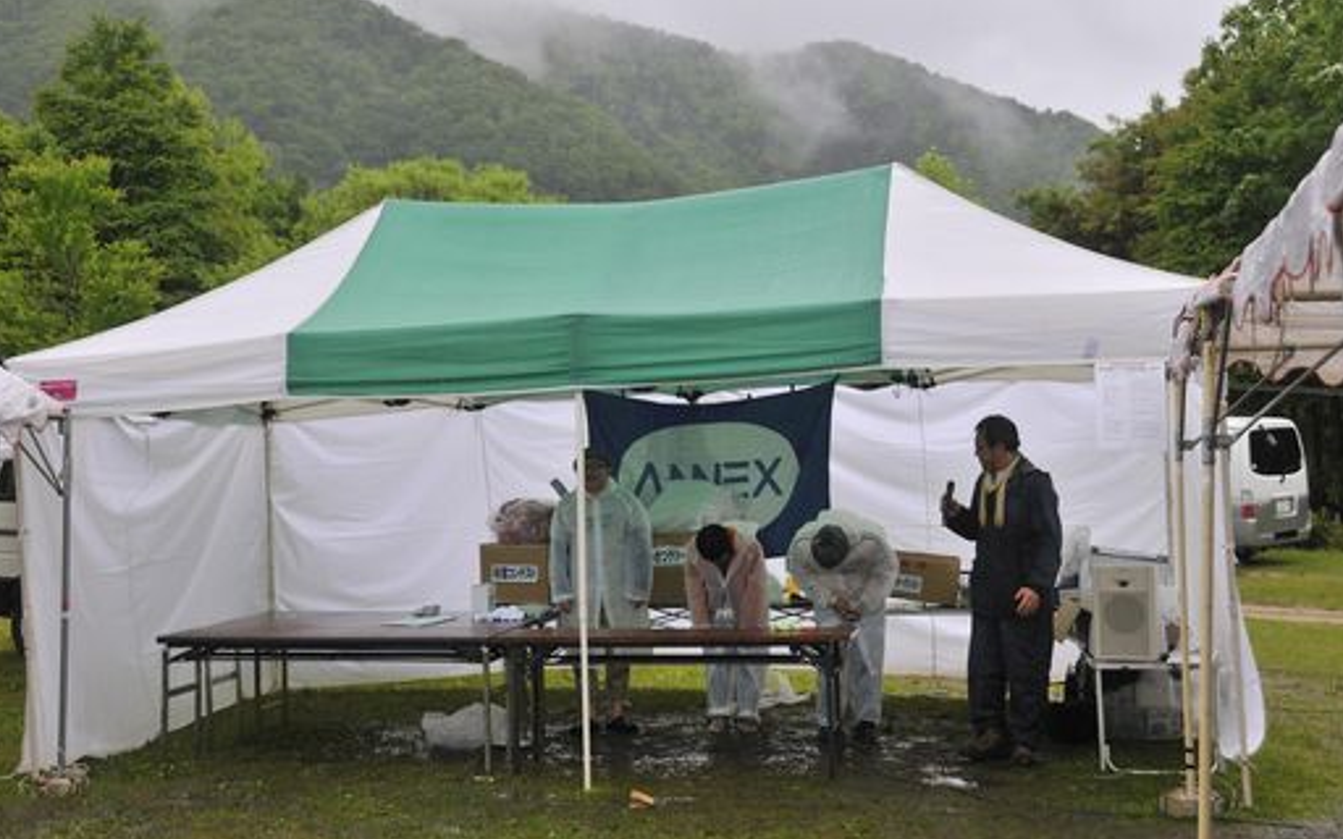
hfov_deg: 41.4
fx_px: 1776
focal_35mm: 49
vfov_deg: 26.6
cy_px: 395
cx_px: 670
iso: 200
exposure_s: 1/160
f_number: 5.6
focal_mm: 31
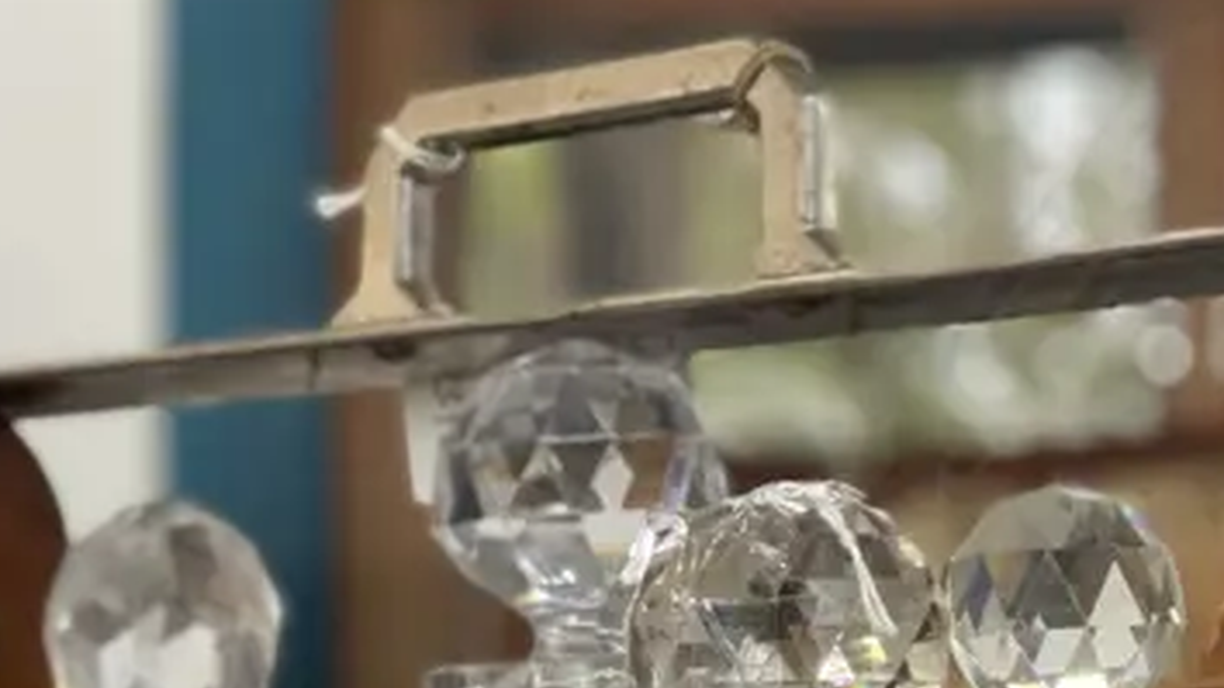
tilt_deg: +1.0
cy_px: 971
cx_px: 539
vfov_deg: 7.3
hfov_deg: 13.1
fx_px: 5322
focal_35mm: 164
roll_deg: +1.0
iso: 200
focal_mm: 6
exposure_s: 1/100
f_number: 2
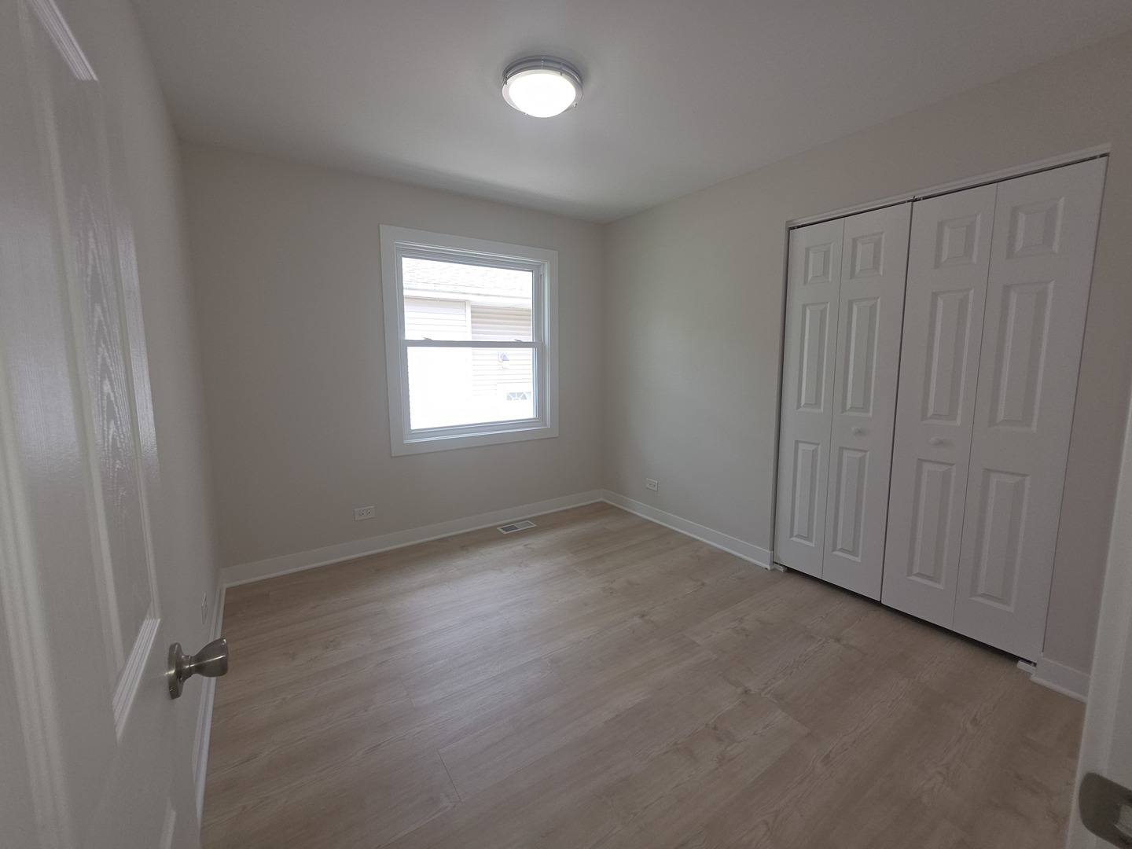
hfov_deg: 106.2
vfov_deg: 89.9
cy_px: 424
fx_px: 425
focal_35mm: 13
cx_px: 566
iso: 32
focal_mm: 2.2
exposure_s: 1/60
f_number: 1.9
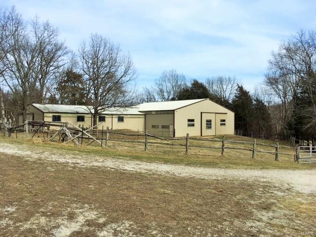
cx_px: 158
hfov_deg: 61.7
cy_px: 118
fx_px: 265
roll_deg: -0.8
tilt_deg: -1.1
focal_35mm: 29
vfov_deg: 48.2
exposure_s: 1/2024
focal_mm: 4.15
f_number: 2.2
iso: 25
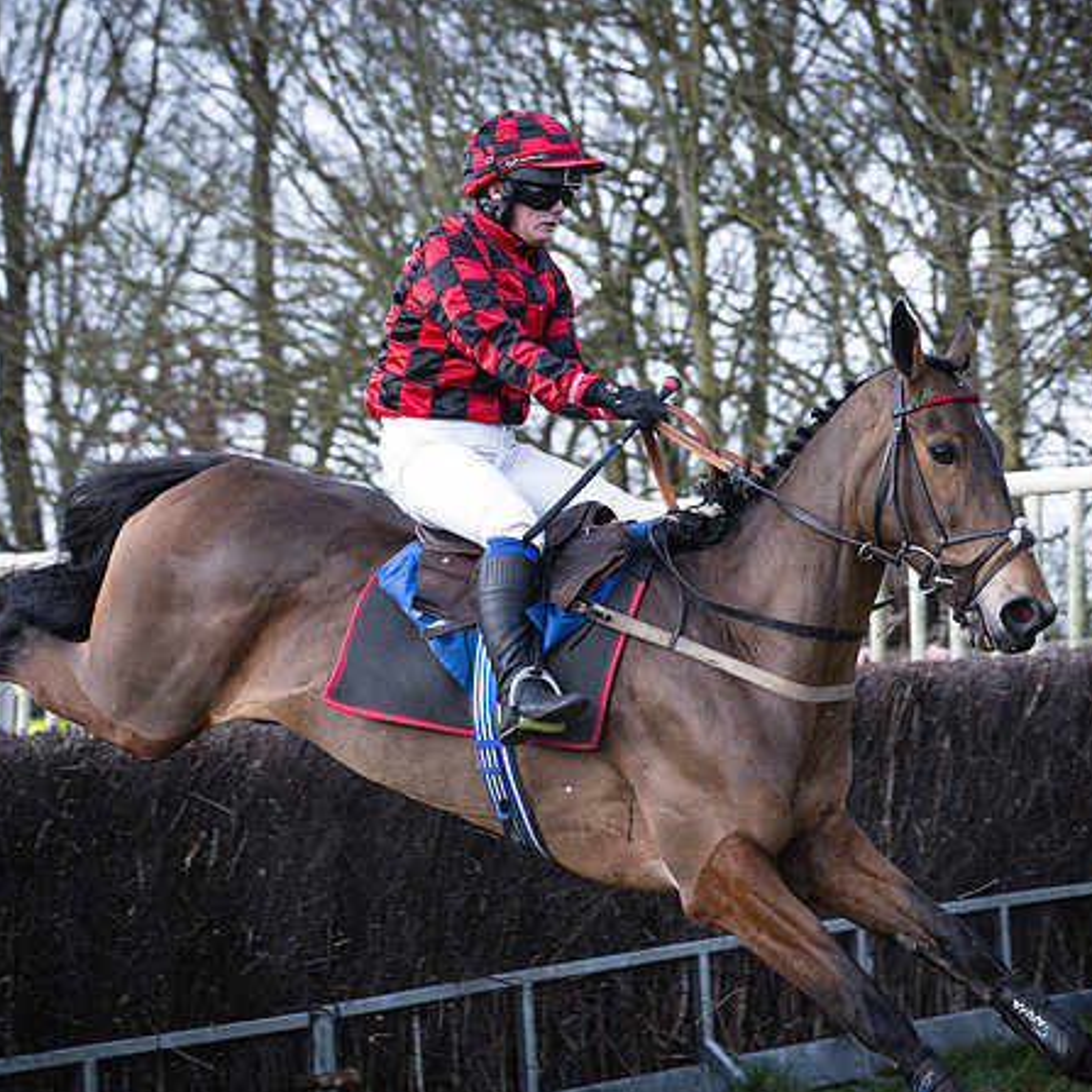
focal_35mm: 135
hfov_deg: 12.9
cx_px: 687
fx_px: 4818
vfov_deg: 12.9
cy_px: 547
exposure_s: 1/1000
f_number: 4
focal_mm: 70
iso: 400
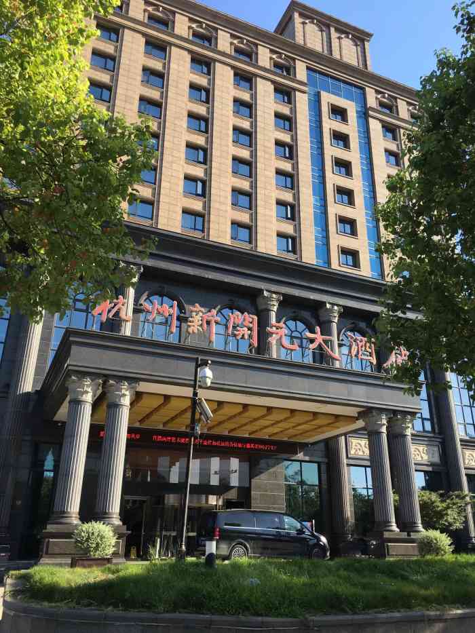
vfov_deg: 61.7
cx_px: 238
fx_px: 530
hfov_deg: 48.2
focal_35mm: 29
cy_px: 316
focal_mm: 4.15
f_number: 2.2
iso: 25
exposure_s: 1/565
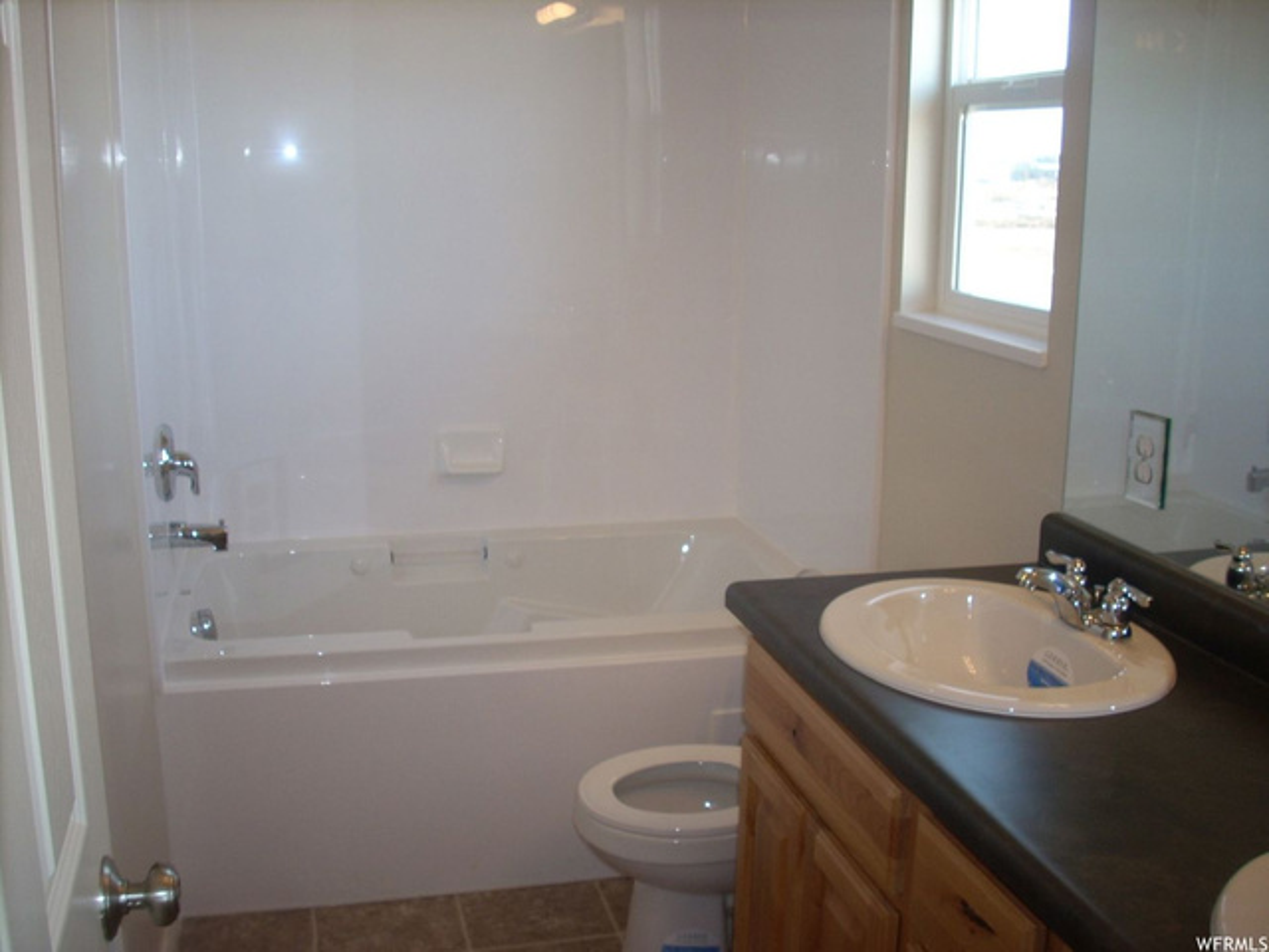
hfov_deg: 50.1
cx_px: 634
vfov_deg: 38.7
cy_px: 476
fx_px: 1356
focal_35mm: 37
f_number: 2.8
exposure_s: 1/30
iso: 64
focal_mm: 6.2
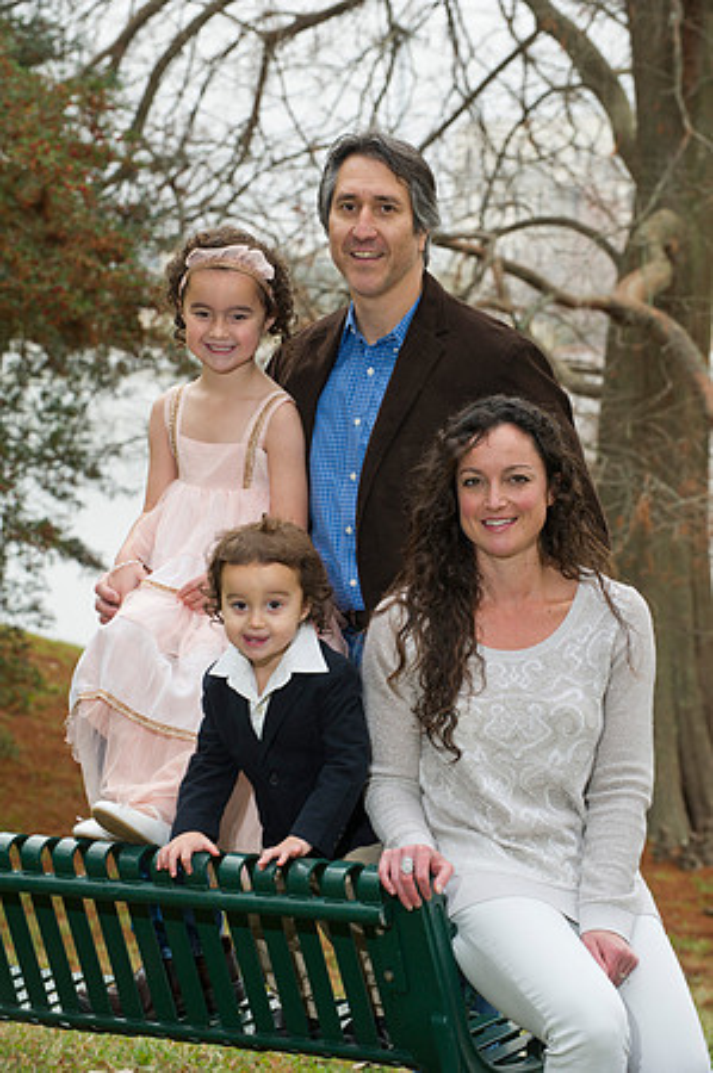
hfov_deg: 10.5
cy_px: 536
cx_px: 356
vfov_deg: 15.8
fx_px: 3871
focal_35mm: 130
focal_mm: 130
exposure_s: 1/250
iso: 640
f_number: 7.1
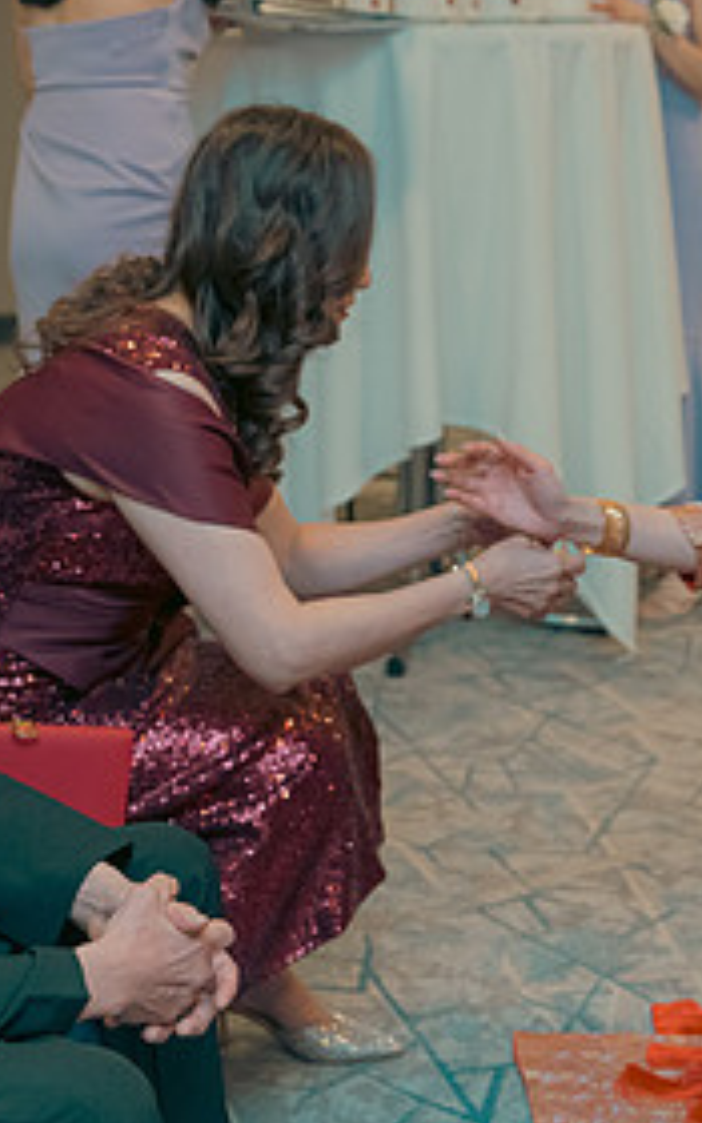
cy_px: 555
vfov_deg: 27.8
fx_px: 2265
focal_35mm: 74
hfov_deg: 17.6
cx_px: 401
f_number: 3.5
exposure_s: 1/160
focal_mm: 35
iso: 2500
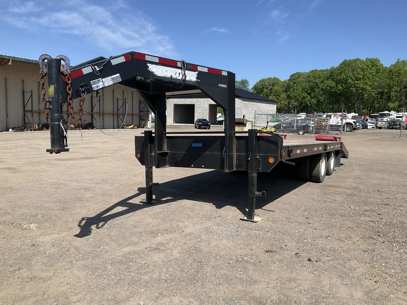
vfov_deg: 48.3
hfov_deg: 61.6
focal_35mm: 29
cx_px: 204
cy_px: 152
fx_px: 341
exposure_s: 1/1984
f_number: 1.8
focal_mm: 3
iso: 25
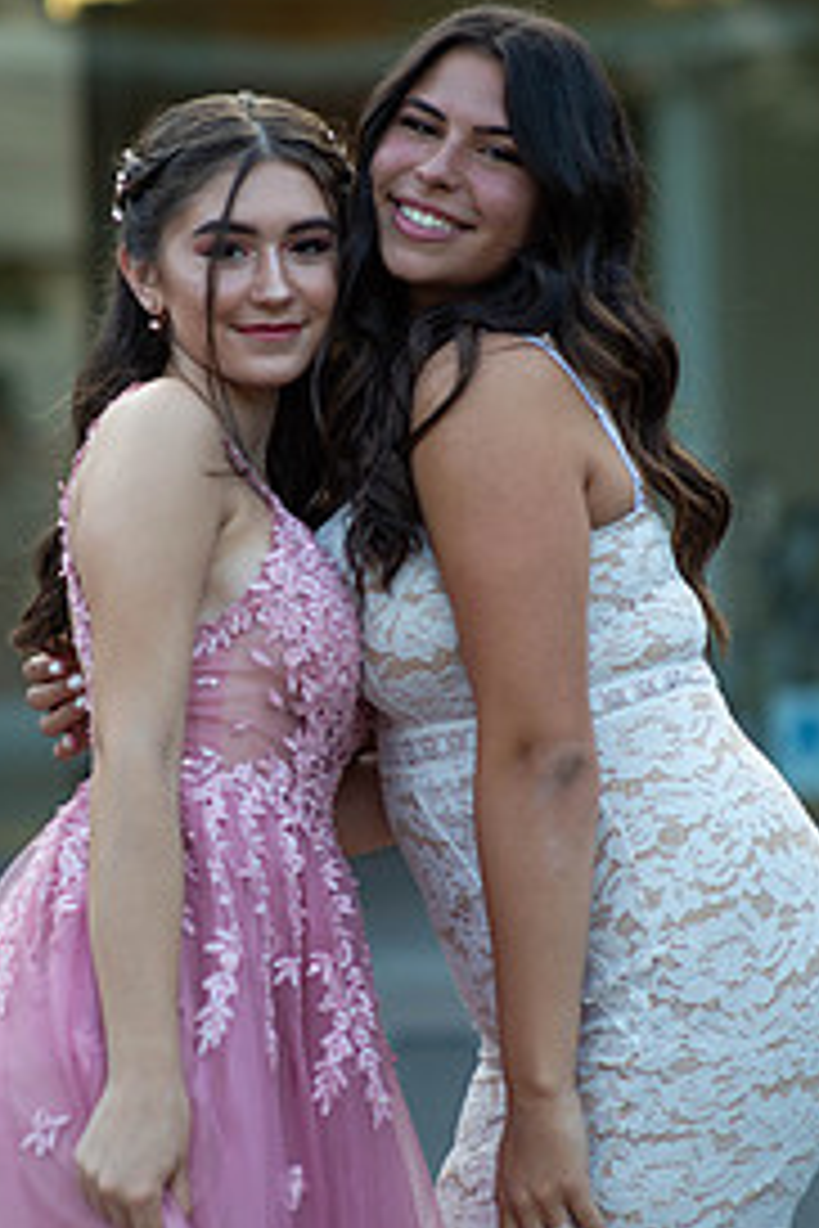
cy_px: 634
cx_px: 290
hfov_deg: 9.8
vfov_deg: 14.7
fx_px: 4777
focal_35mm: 140
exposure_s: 1/1000
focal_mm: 85
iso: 250
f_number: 2
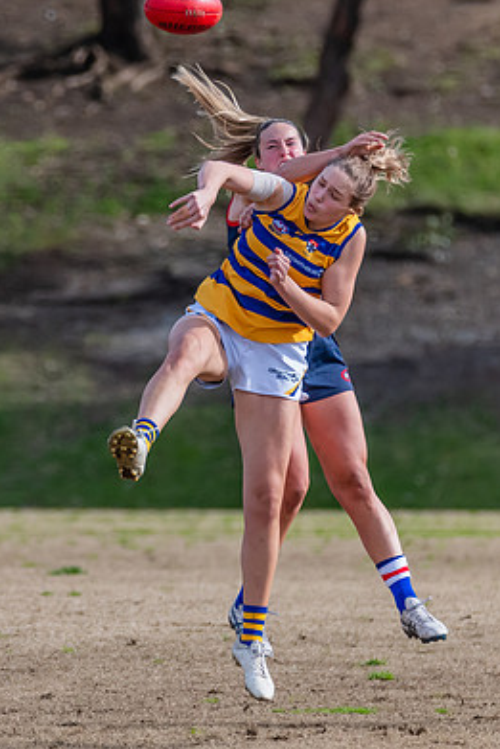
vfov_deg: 2.0
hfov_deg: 1.4
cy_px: 342
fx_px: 21084
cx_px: 188
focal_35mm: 1013
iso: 800
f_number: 6.3
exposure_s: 1/1600
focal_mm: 420
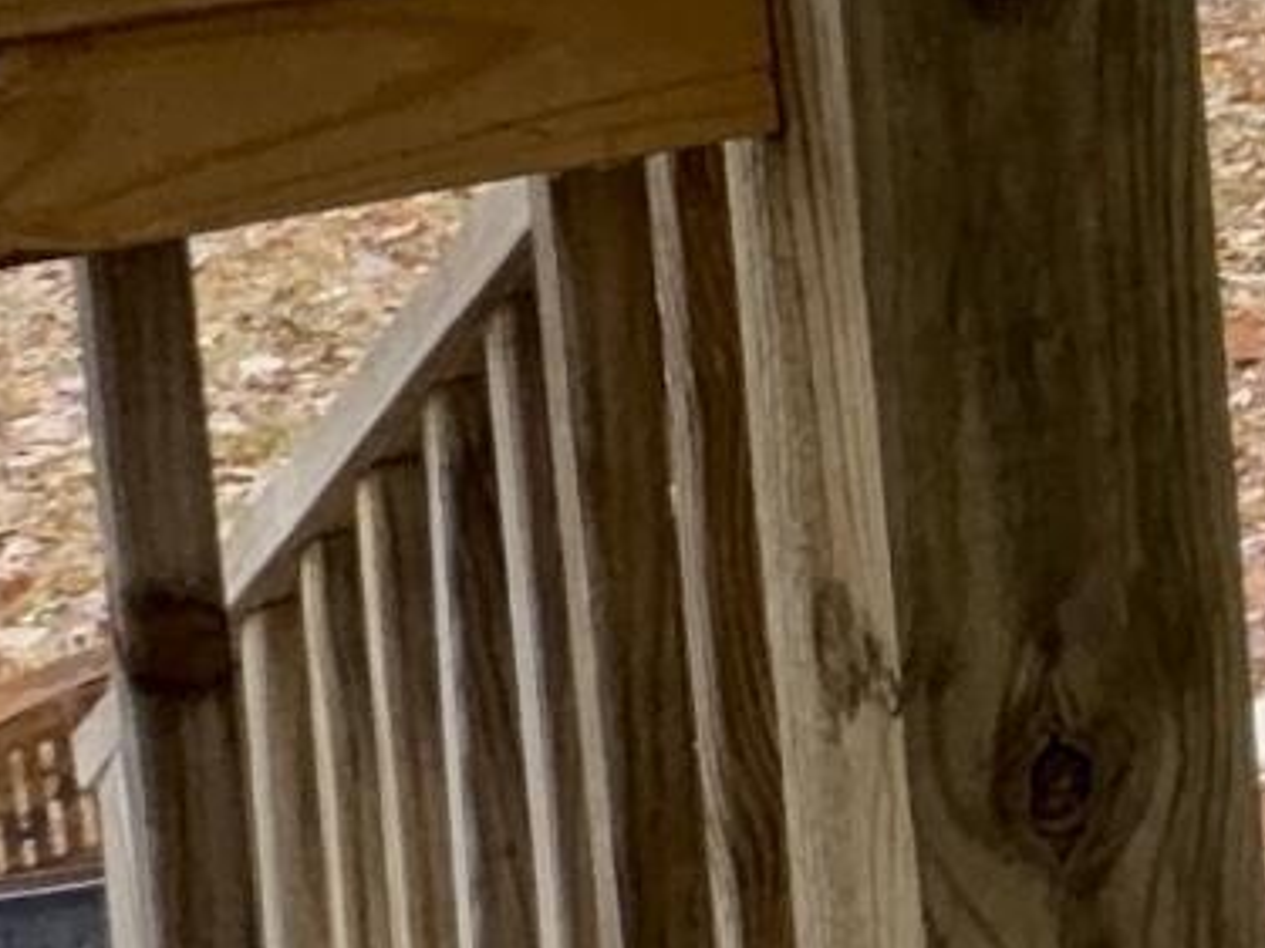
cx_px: 3950
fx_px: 4092
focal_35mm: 112
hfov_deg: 10.7
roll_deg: +0.7
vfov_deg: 12.5
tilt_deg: -5.5
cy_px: -486
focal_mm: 2.22
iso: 64
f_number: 2.2
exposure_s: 1/99
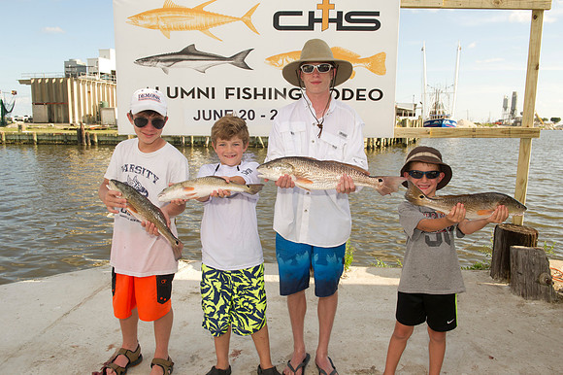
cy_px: 188
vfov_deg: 46.4
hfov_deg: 65.5
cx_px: 282
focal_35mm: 28
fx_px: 438
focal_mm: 28
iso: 400
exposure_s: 1/250
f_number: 10
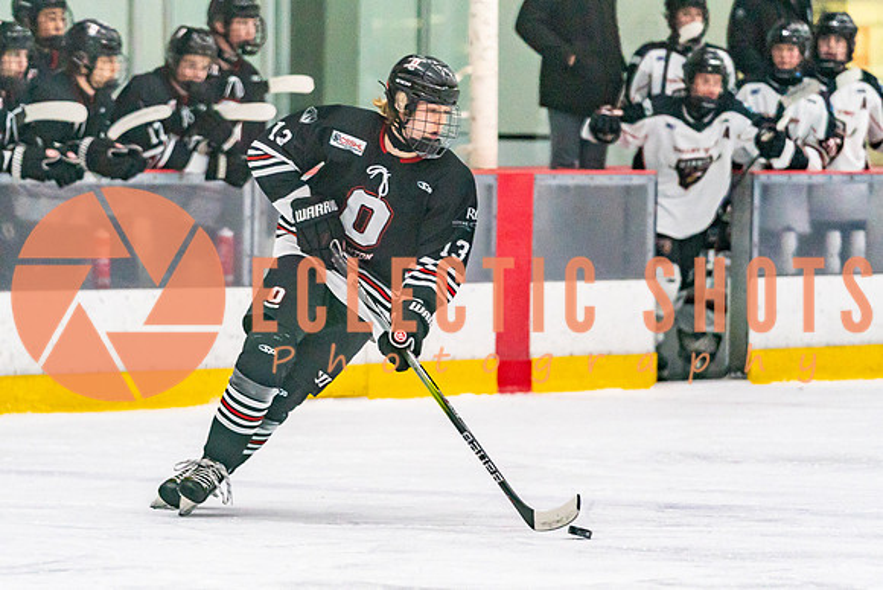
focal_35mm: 317
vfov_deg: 4.3
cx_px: 411
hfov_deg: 6.5
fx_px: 7780
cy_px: 401
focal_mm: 200
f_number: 2.8
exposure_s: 1/1250
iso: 3200
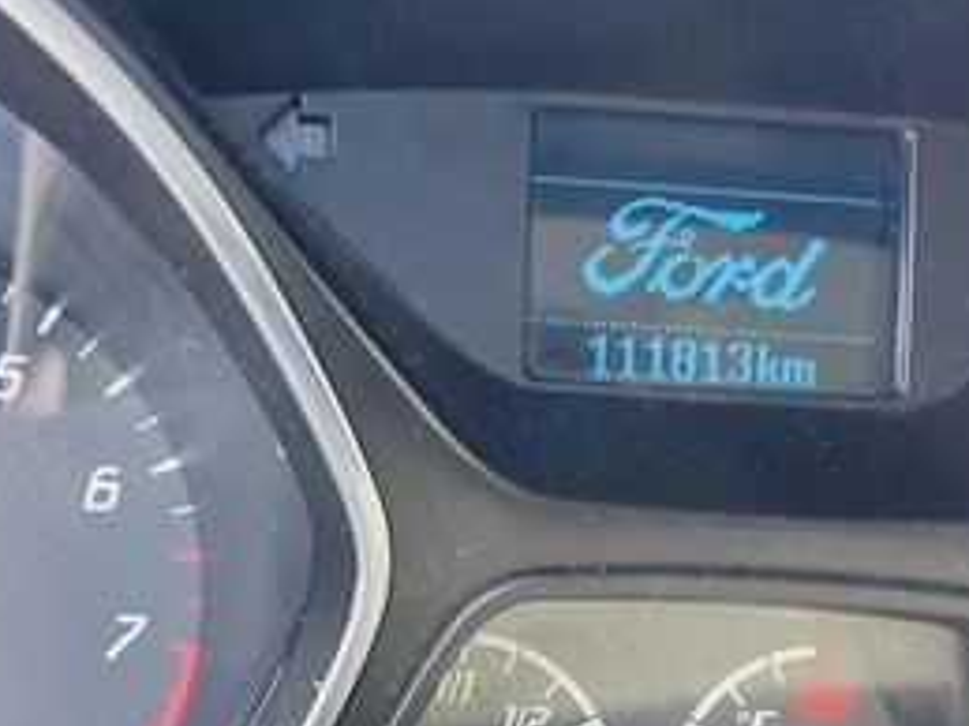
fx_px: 1623
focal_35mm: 58
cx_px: 292
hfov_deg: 32.8
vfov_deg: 25.0
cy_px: 505
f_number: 1.79
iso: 98
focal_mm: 4.71
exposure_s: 1/50
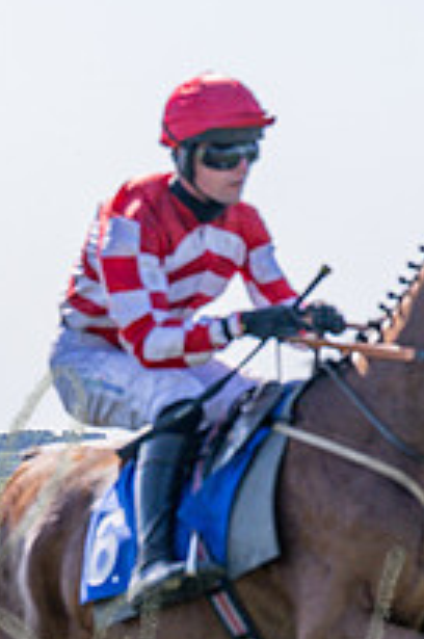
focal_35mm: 290
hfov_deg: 4.7
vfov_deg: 7.1
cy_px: 606
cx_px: 139
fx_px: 5140
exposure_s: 1/2000
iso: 200
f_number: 4
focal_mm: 70
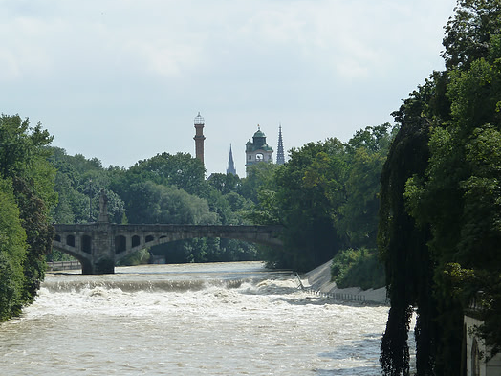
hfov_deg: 10.6
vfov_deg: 7.9
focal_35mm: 187
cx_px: 231
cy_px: 186
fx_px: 2706
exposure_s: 1/500
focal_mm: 27.8
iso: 125
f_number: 5.6
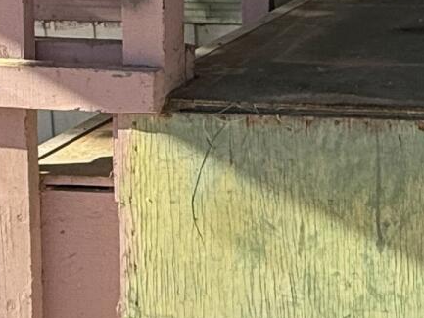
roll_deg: -0.9
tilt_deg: -4.8
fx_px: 1188
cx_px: 755
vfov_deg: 14.2
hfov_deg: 16.9
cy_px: -164
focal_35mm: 97
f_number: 2.2
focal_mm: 2.22
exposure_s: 1/333
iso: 50
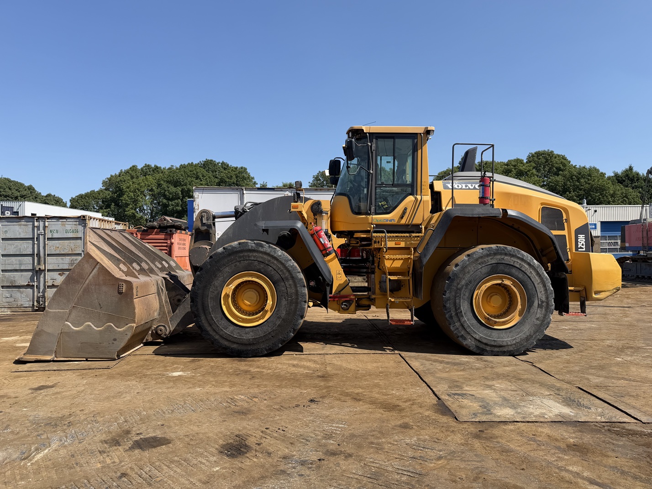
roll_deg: +0.7
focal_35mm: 24
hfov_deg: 71.6
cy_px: 244
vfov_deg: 56.8
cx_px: 326
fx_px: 452
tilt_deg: +2.1
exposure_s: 1/3425
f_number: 1.78
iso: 80
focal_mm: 6.76
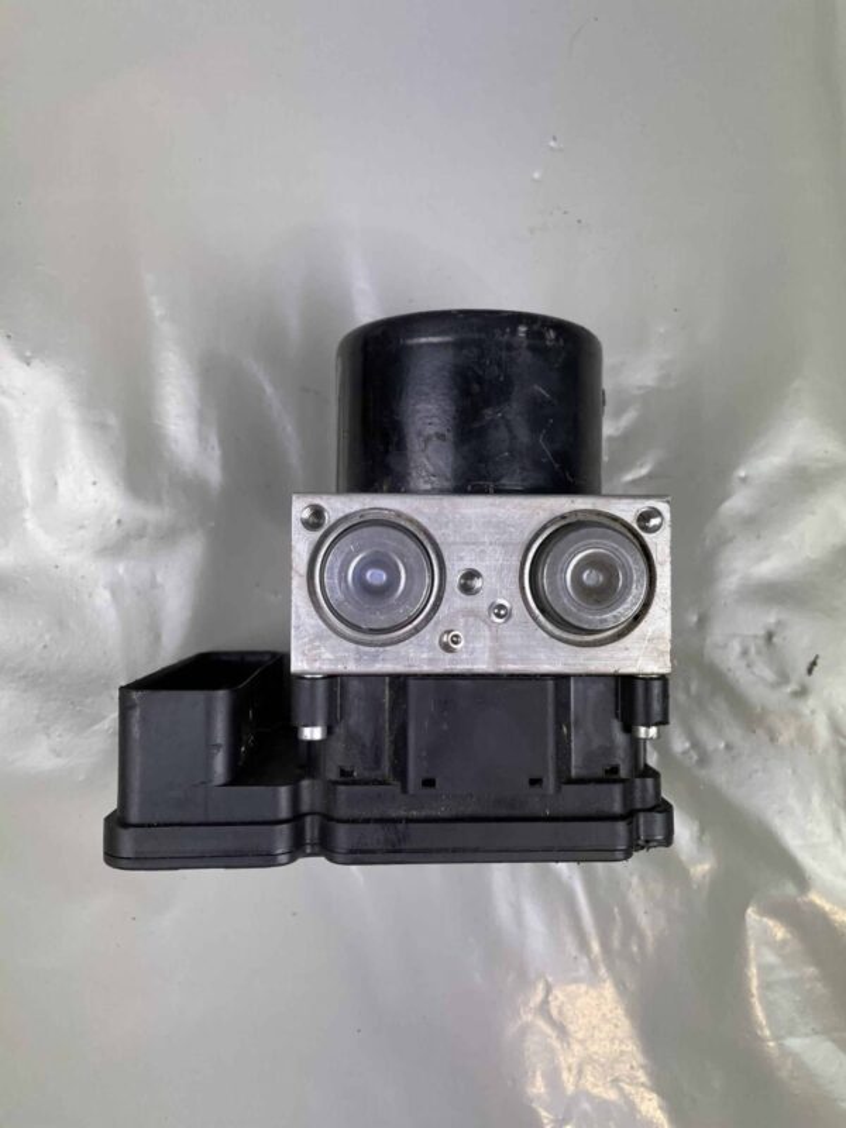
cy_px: 564
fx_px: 847
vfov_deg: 67.3
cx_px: 423
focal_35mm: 26
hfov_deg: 53.1
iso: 40
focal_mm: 4.2
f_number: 1.6
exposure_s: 1/100
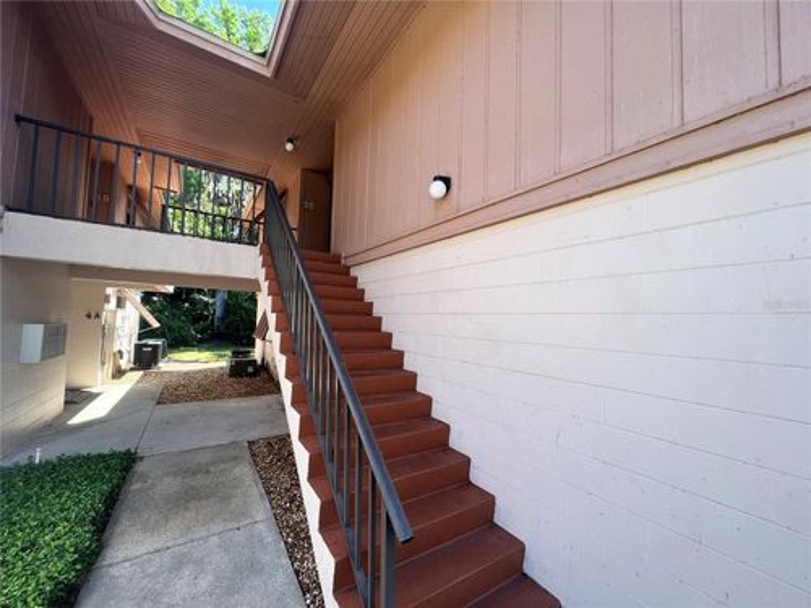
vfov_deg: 89.9
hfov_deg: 106.2
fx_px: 305
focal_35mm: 13
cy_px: 304
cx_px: 406
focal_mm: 1.57
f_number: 1.8
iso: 32
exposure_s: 1/324
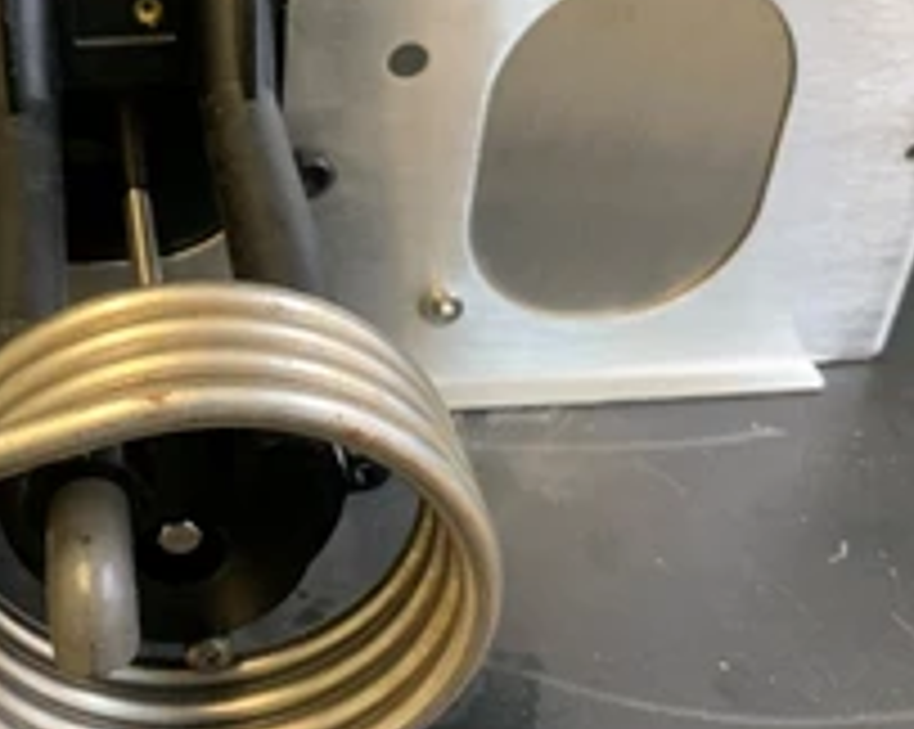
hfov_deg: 35.9
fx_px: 1351
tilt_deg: -33.8
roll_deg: -1.8
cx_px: 162
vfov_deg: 30.1
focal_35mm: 50
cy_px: 284
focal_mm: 4.25
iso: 400
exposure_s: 1/49
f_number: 1.8
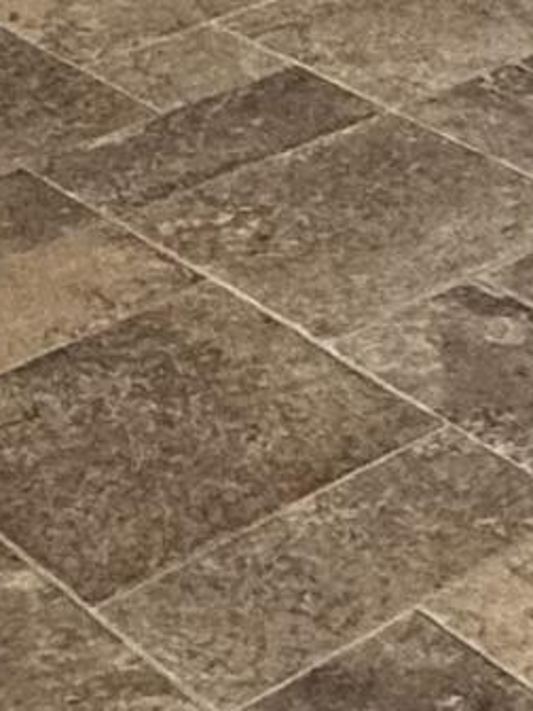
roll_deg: -0.2
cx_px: 679
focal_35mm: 125
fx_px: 2566
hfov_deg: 11.6
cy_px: -531
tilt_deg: -10.3
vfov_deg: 14.1
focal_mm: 2.22
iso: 160
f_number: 2.2
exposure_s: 1/120
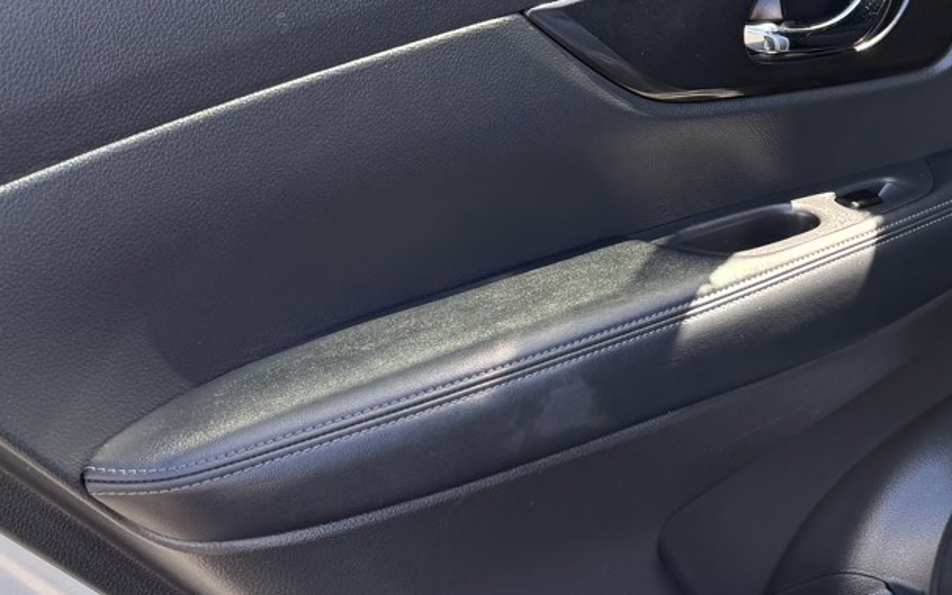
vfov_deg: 19.2
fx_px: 1738
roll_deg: -0.3
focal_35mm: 67
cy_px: 117
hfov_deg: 28.2
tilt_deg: -22.5
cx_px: 1010
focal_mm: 6.76
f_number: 1.78
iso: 100
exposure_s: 1/244
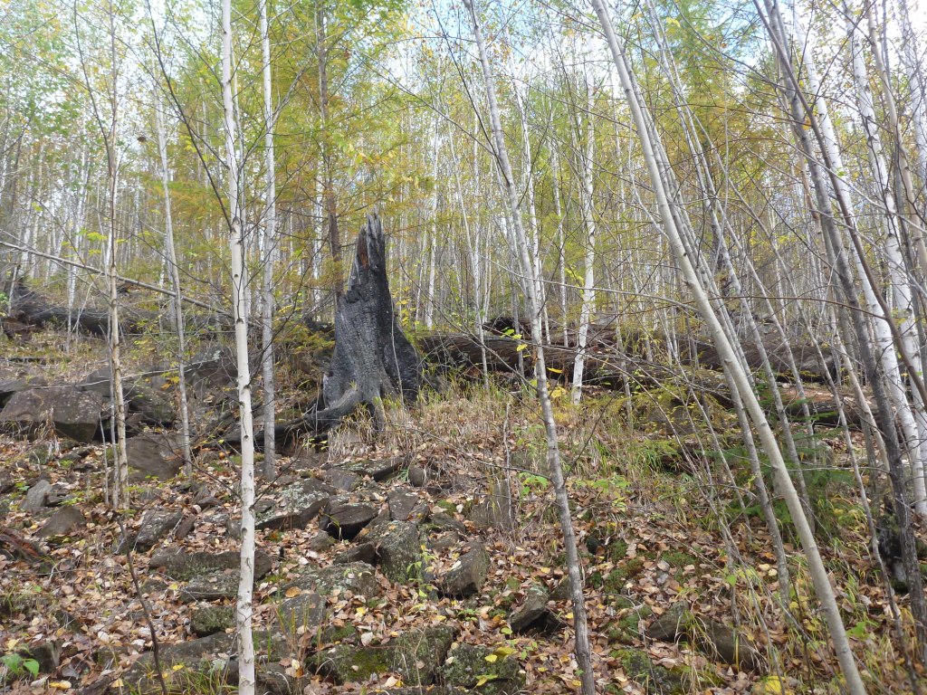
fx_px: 750
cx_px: 464
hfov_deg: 63.4
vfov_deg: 49.7
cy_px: 348
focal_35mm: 28
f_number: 3.3
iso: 100
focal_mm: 4.9
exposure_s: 1/100
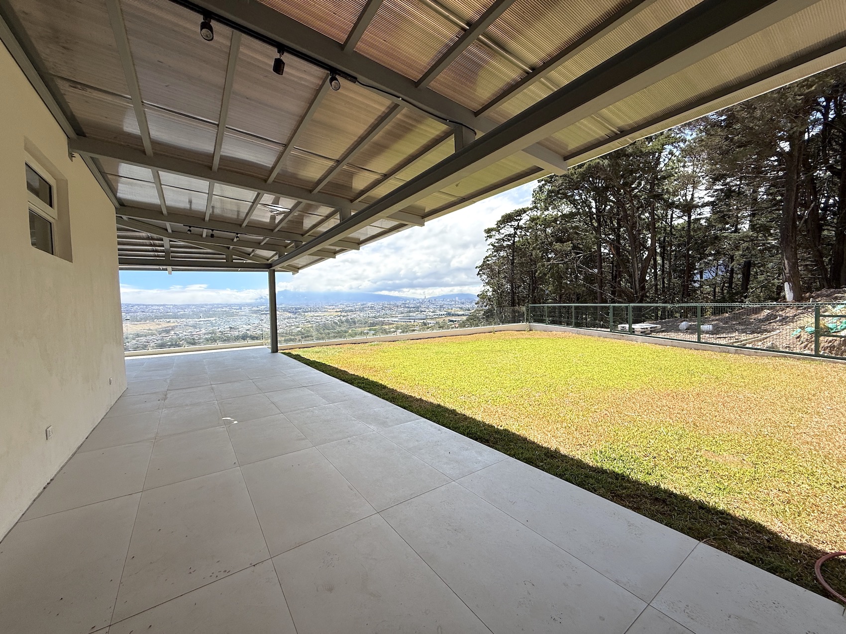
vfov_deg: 85.7
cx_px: 423
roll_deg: +2.0
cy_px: 317
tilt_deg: -2.0
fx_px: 342
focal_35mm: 14
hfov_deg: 102.1
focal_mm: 2.22
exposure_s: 1/1572
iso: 50
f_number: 2.2
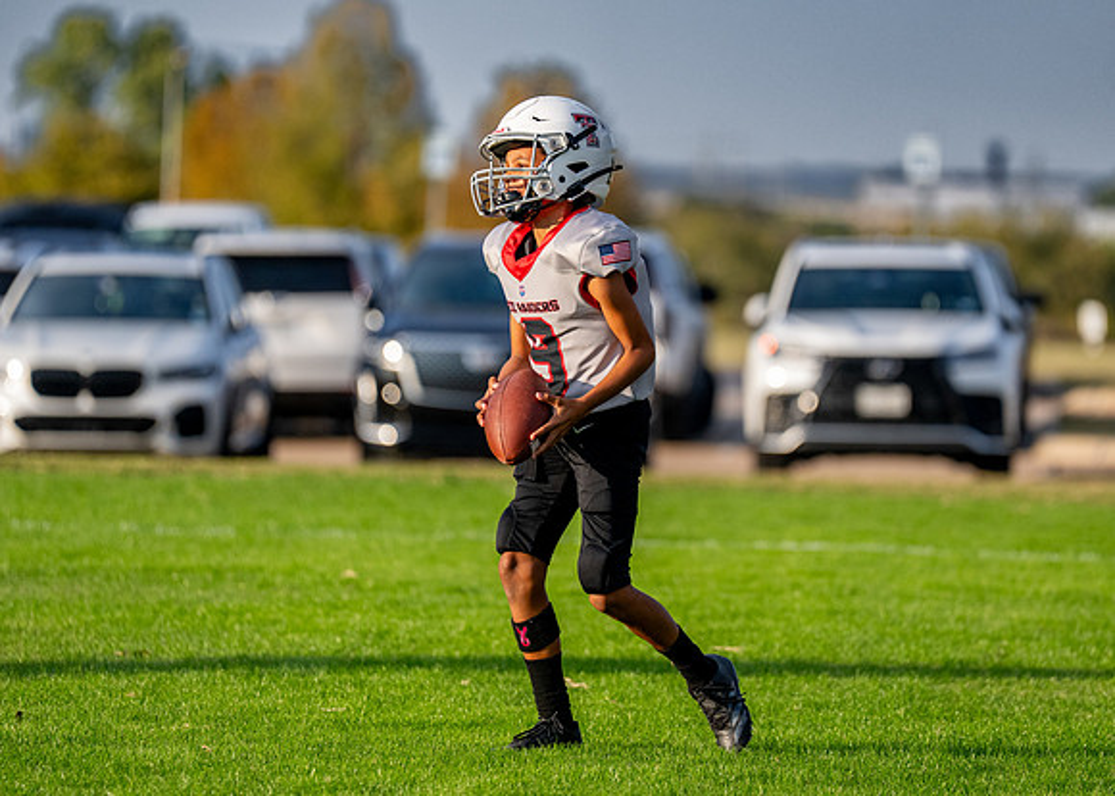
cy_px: 342
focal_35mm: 300
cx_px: 618
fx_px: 9496
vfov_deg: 4.8
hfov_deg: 6.7
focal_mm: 200
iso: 400
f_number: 2.8
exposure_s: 1/3200
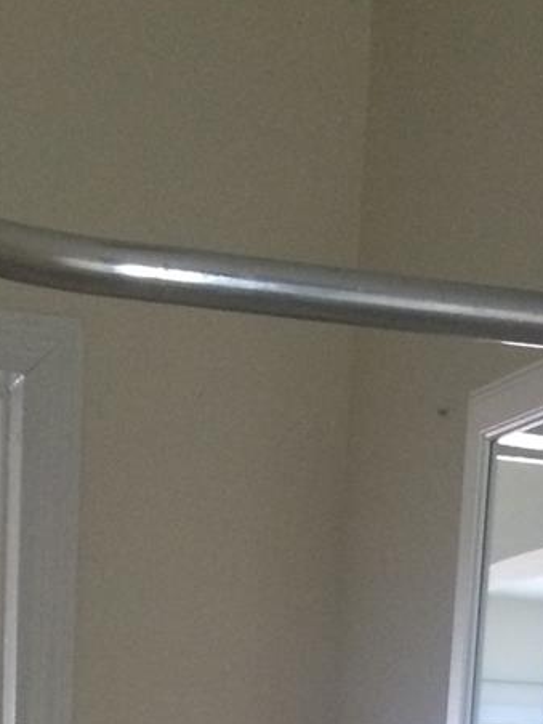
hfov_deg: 14.5
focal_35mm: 102
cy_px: 1216
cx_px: 296
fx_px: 2133
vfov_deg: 16.7
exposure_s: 1/30
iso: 200
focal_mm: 4.12
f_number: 2.2
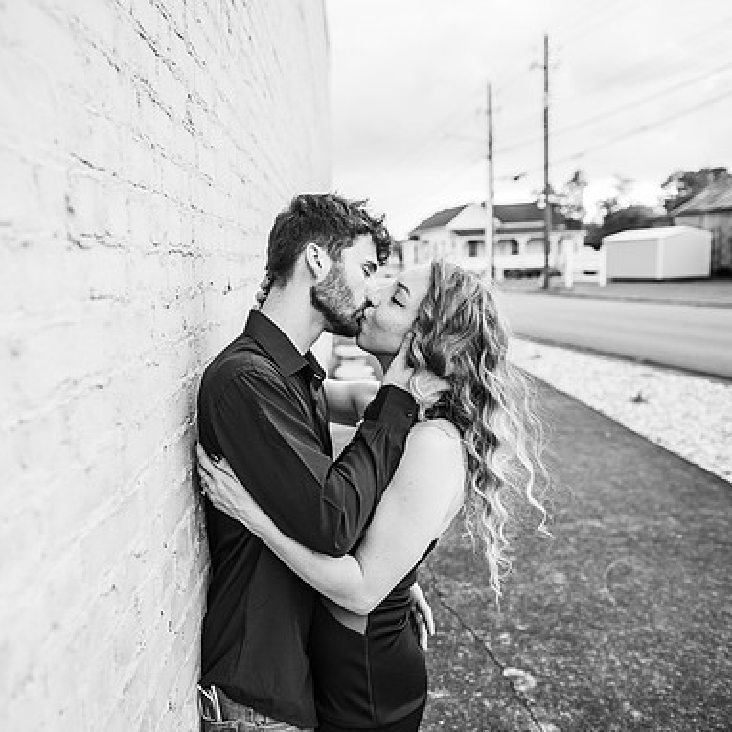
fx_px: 742
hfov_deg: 51.7
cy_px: 367
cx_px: 257
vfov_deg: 52.5
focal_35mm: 31
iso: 250
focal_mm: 24
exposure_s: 1/640
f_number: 2.8
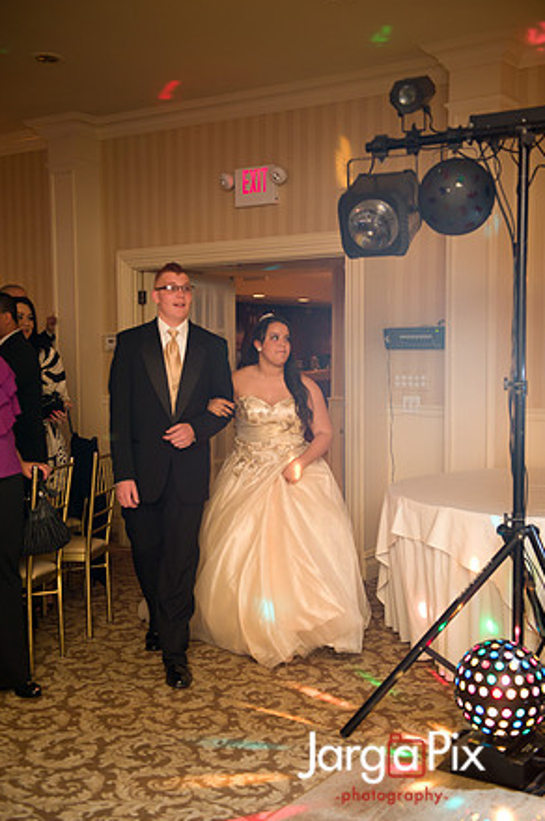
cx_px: 270
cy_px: 410
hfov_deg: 31.1
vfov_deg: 45.5
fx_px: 979
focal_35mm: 43
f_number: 3.2
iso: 1600
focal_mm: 42
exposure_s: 1/125
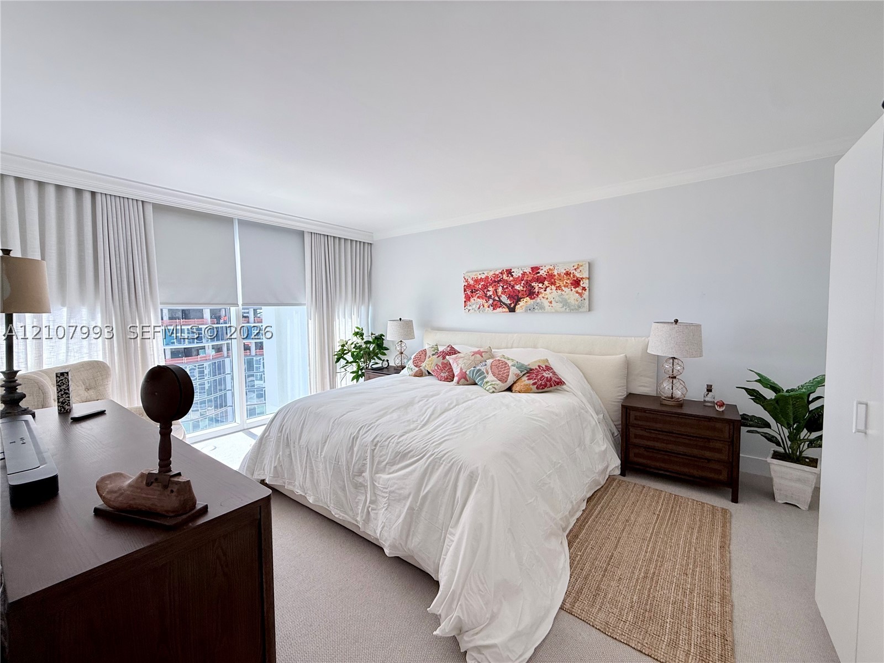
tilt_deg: -2.7
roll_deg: +1.1
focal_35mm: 14
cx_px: 442
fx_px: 358
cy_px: 332
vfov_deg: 85.7
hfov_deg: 102.1
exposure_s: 1/99
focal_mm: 2.22
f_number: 2.2
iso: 80
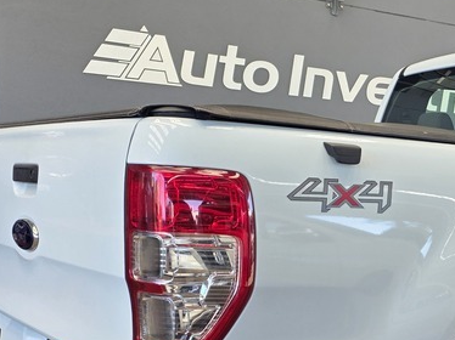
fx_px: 828
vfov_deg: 22.8
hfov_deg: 28.4
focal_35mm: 63
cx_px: 481
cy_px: 295
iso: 50
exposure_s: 1/180
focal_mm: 6.25
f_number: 1.7
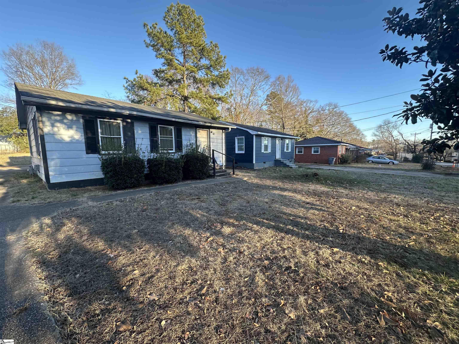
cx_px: 230
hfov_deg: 102.1
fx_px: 186
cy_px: 172
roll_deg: +0.7
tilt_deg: -7.5
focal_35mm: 14
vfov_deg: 85.7
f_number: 2.2
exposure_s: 1/198
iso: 40
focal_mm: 2.22
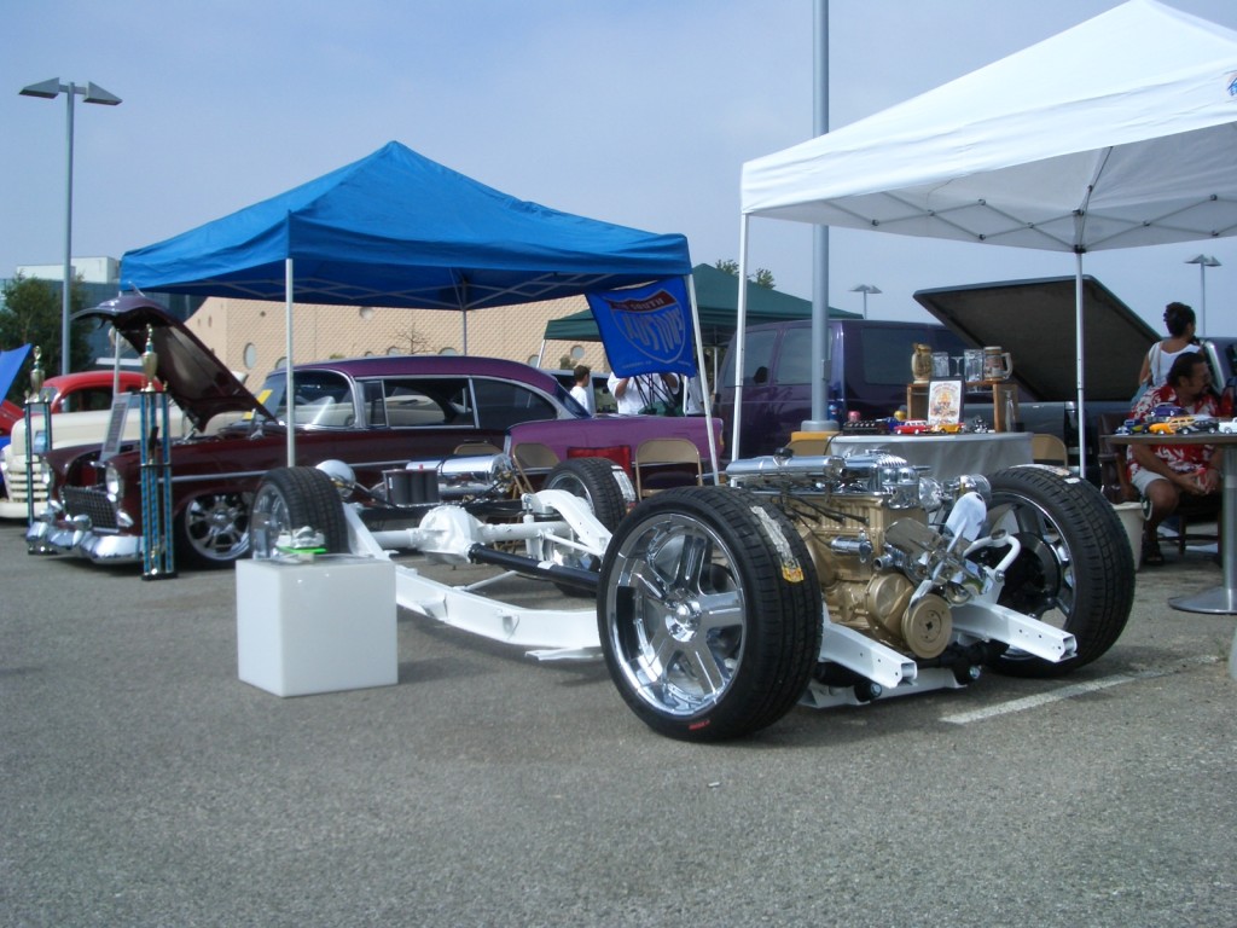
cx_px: 618
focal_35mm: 41
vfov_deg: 35.1
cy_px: 464
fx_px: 1465
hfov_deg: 45.8
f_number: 4.6
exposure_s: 1/800
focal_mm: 6.8
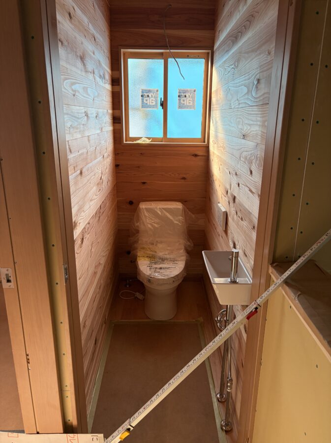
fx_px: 332
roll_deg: -0.9
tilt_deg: -17.7
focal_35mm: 26
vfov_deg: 67.4
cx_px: 166
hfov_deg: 53.0
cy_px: 222
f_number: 1.6
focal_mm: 5.96
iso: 125
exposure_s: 1/173
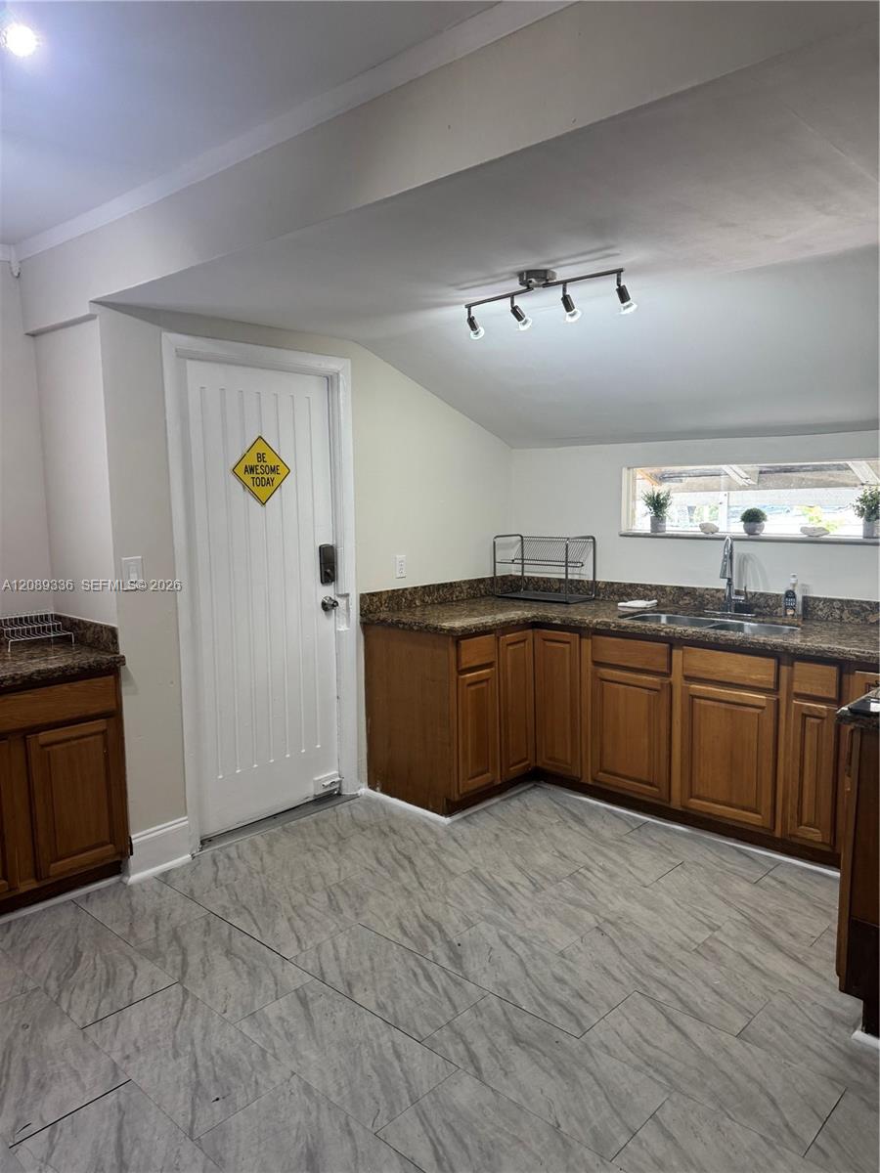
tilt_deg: -5.8
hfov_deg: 56.8
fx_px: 813
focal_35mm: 24
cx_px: 440
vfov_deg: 71.6
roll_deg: +1.6
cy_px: 586
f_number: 1.78
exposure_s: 1/120
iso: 160
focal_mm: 6.76
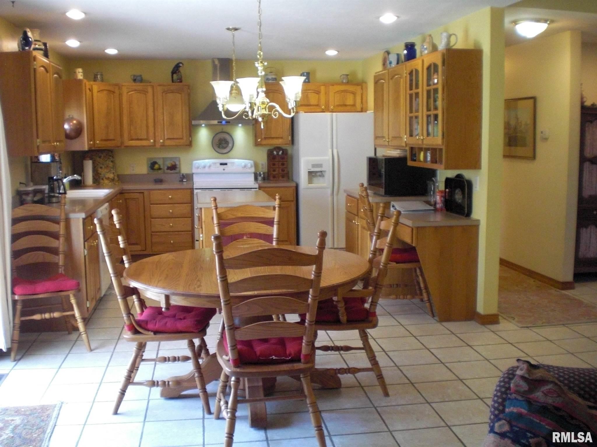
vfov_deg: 37.7
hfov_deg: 49.0
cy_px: 224
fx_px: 655
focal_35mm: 38
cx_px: 298
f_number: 3.1
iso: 400
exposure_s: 1/80
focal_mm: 6.3
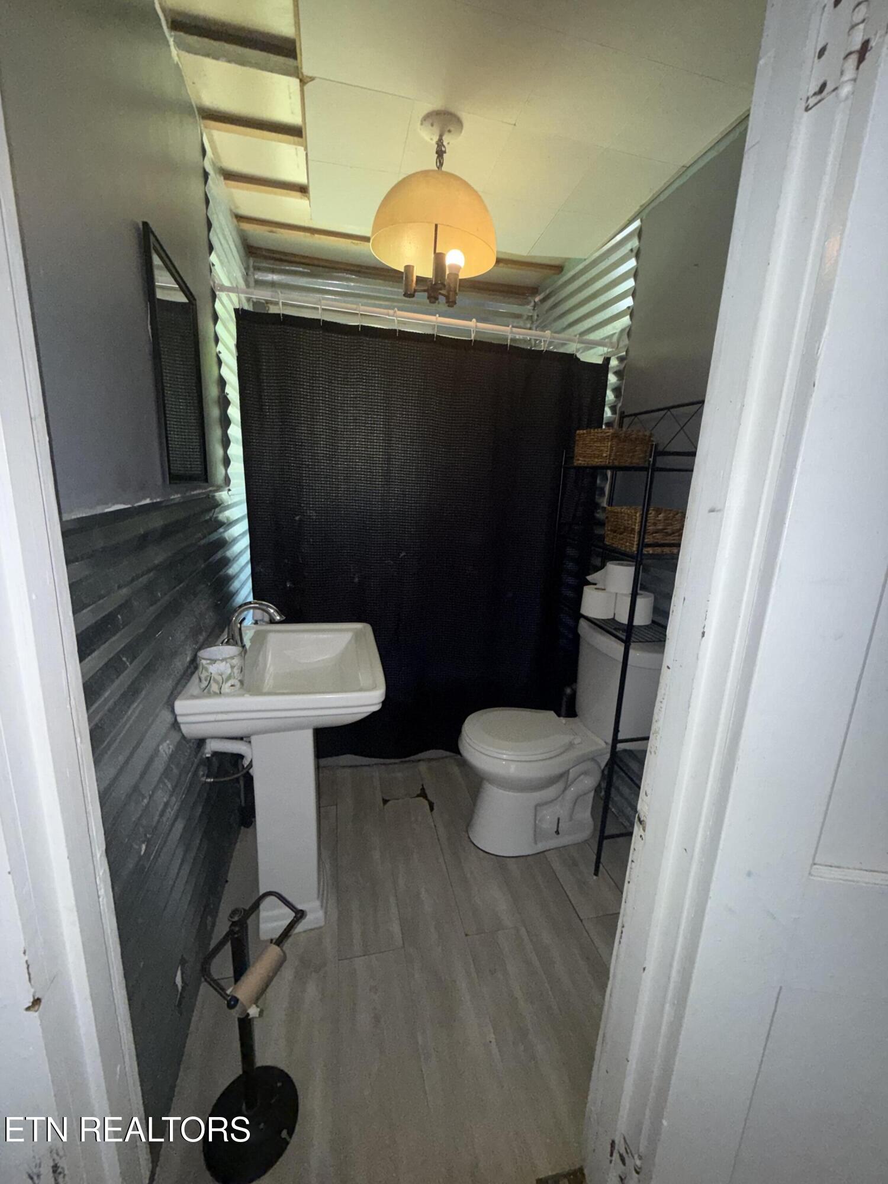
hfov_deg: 85.7
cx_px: 444
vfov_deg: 102.1
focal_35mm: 14
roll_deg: -3.2
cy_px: 592
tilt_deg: -12.7
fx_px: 479
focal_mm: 2.22
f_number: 2.2
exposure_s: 1/60
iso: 250
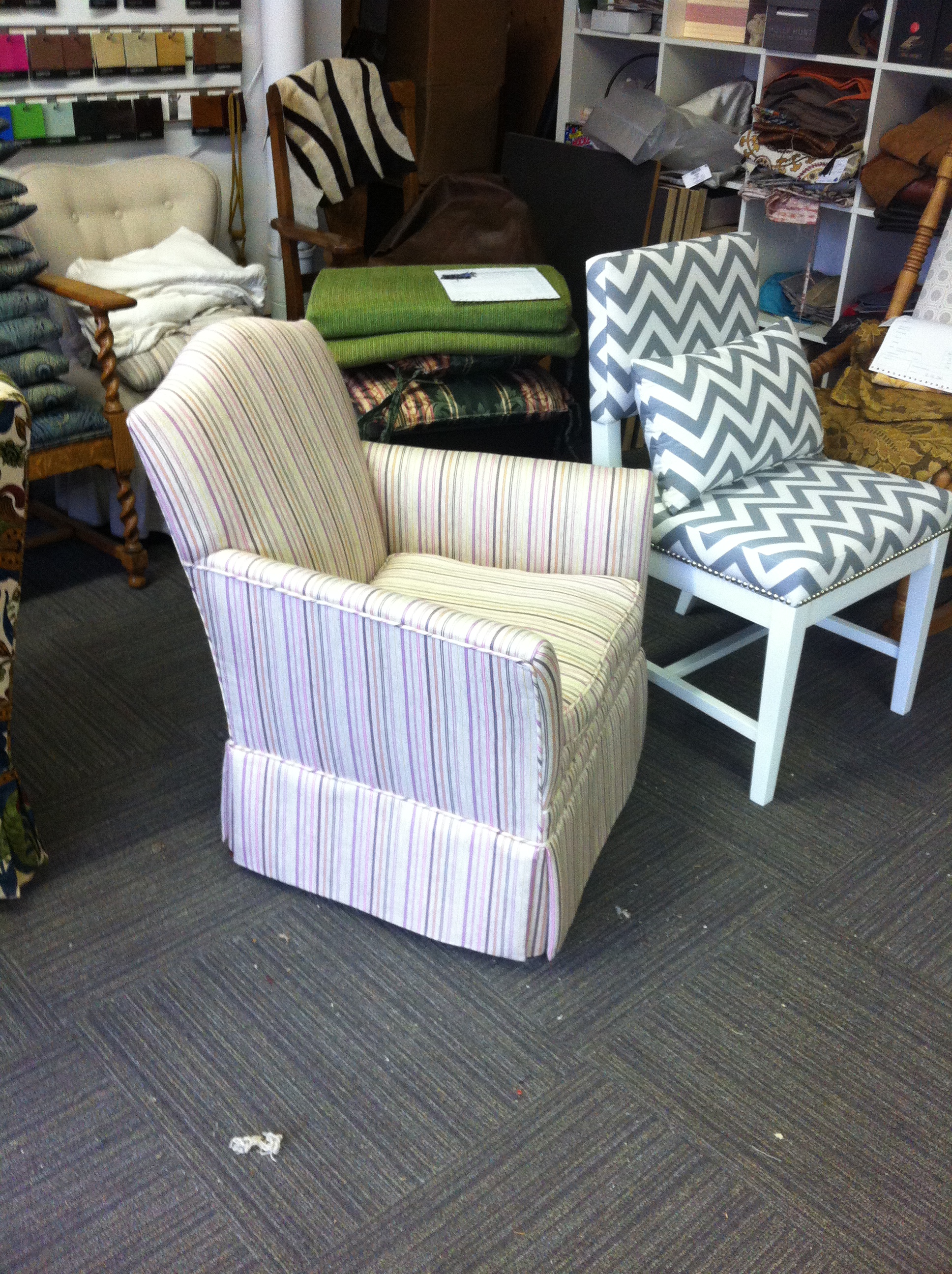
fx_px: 1287
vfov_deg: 52.7
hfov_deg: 40.6
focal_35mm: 35
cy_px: 637
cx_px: 476
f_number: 2.8
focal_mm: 3.85
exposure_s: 1/15
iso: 200
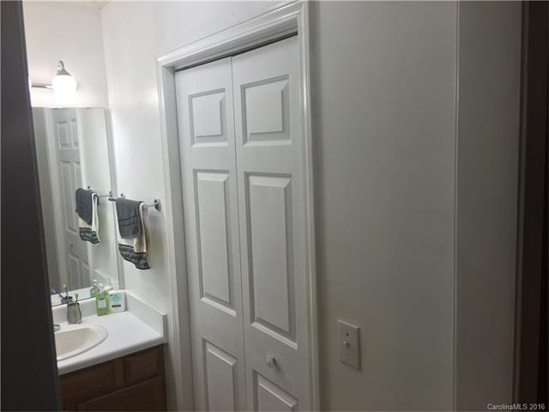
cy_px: 206
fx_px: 460
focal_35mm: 29
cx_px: 274
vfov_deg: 48.2
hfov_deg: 61.7
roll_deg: +1.1
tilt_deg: -6.7
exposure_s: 1/30
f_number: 2.2
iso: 32
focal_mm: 4.15
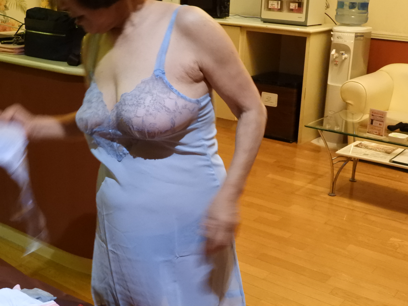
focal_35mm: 50
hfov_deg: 38.2
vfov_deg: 29.1
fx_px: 589
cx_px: 204
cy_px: 153
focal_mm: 9
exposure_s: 1/30
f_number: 4
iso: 1600
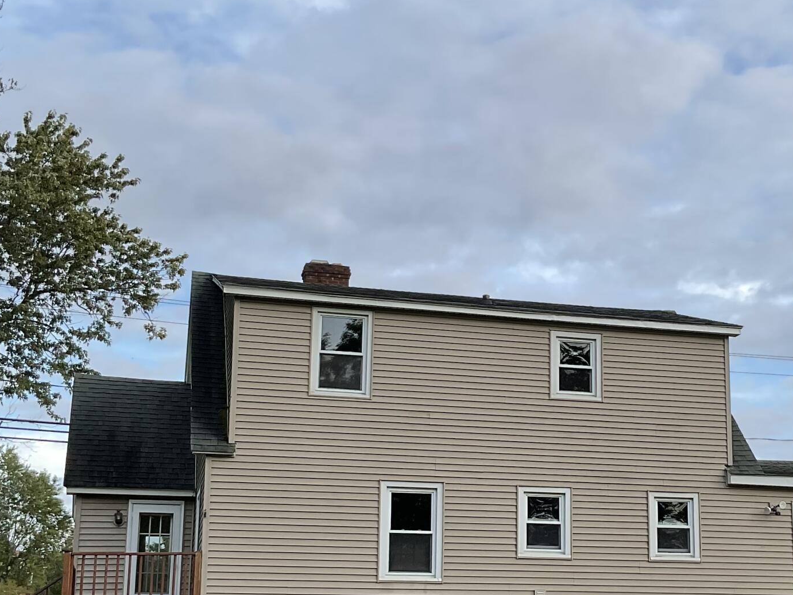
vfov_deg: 23.2
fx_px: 1443
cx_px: 587
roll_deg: -0.4
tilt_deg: +13.5
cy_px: 395
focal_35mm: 63
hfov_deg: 30.3
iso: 16
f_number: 1.8
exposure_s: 1/683
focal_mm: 3
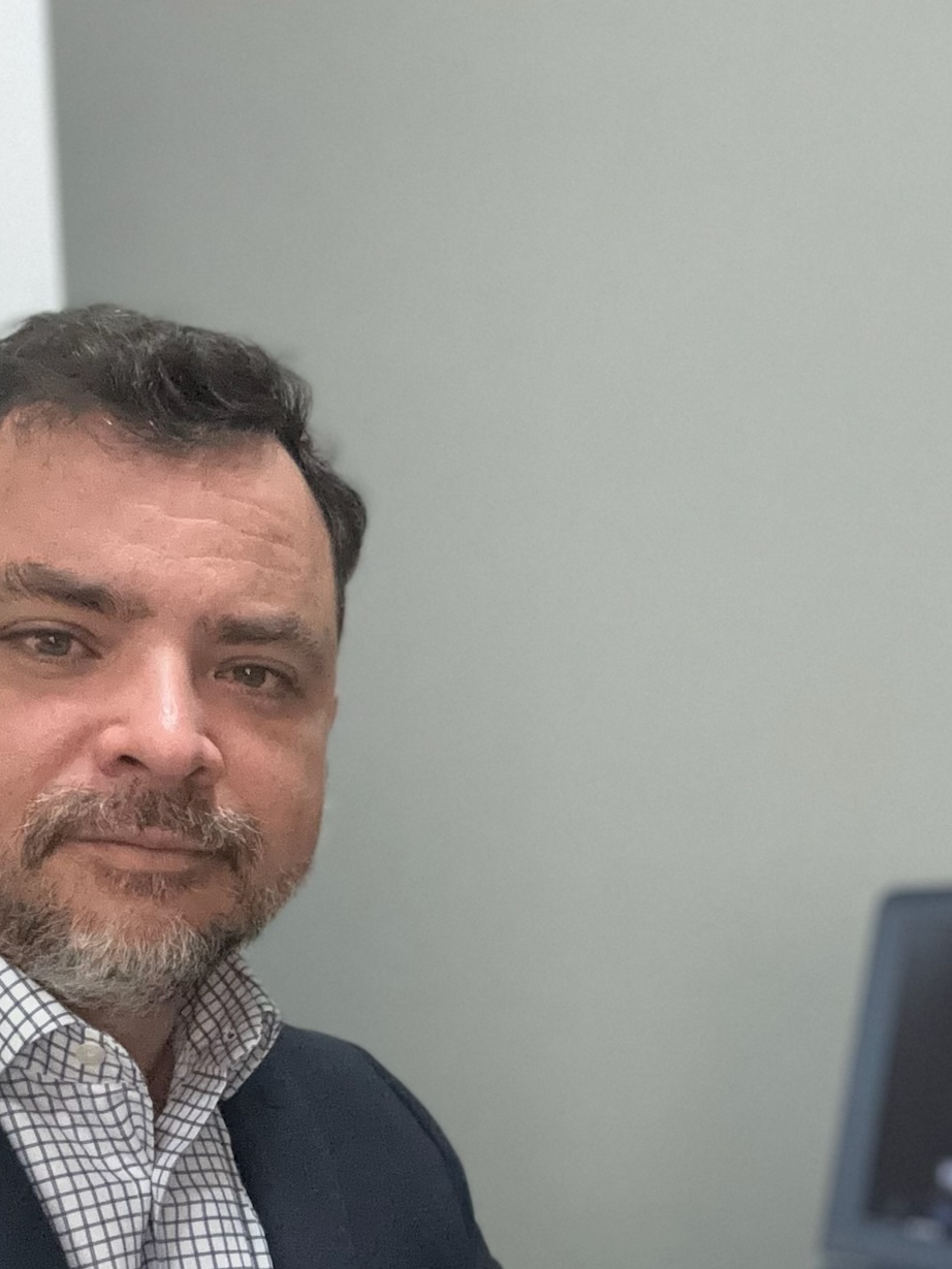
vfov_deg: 37.2
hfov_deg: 29.0
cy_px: 970
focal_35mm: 50
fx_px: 1833
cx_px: 586
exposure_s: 1/60
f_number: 1.9
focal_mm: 2.69
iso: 400
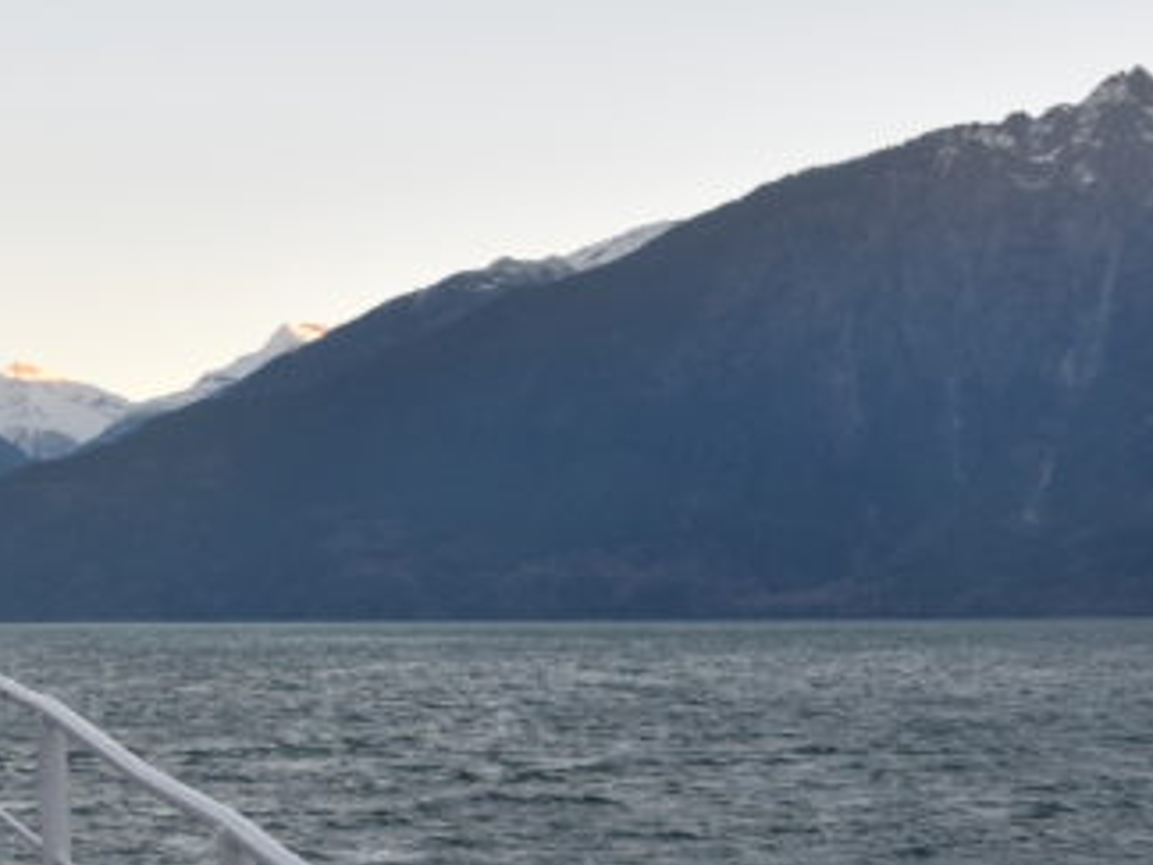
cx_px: 157
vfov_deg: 19.0
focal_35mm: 78
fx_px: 2582
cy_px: 539
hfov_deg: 24.6
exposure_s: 1/160
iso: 400
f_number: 6.3
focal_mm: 17
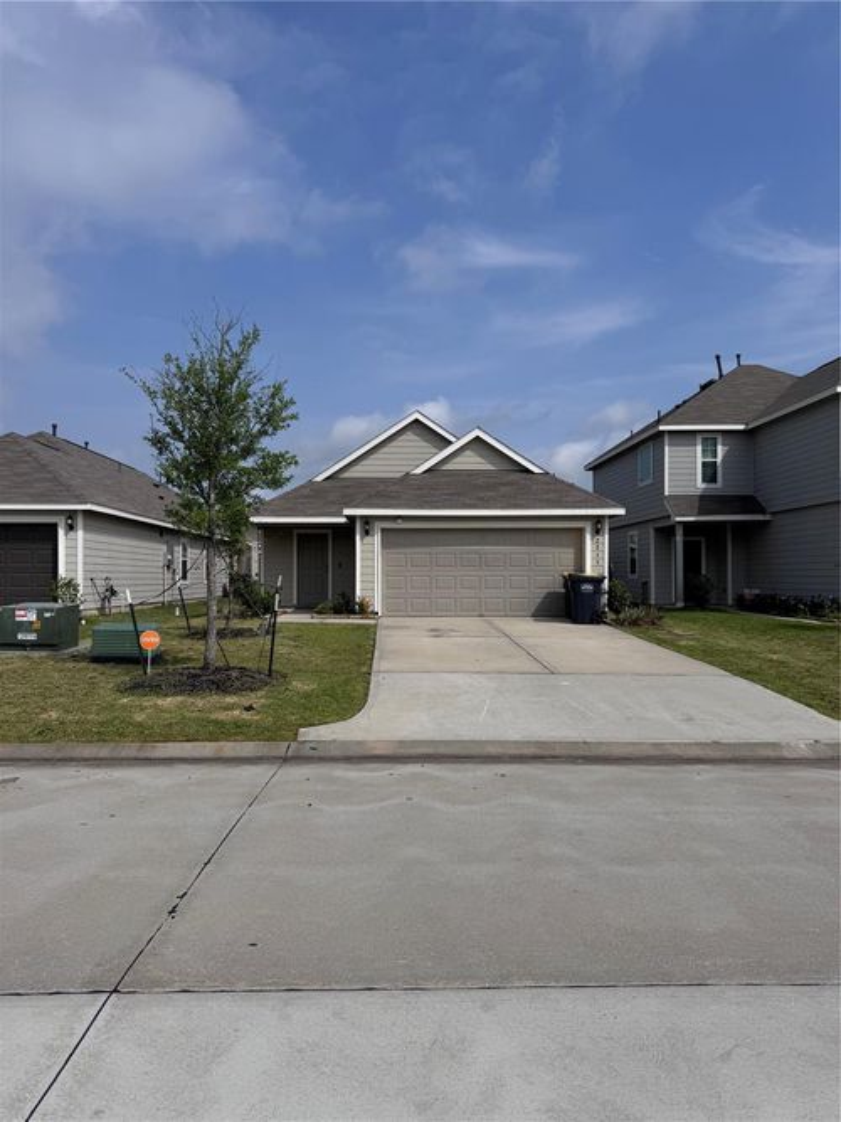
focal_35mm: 24
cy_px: 561
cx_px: 420
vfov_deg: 71.6
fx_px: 778
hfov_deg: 56.8
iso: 80
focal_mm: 6.76
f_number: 1.78
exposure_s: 1/10417
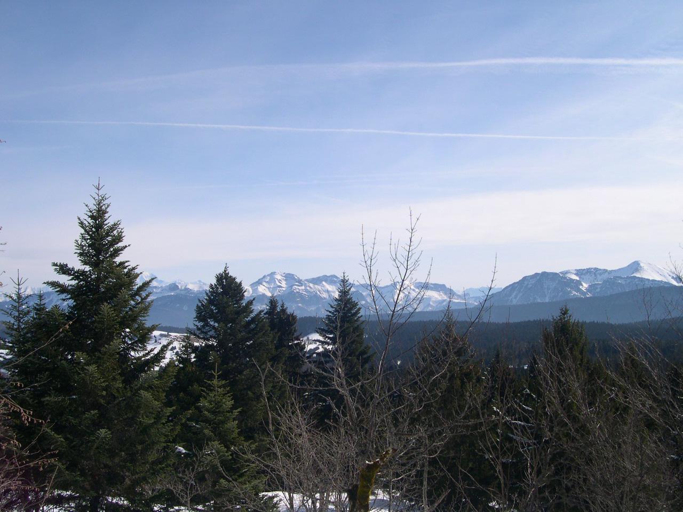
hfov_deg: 49.0
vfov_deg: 37.7
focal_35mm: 38
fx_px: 750
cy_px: 256
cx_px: 342
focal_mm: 8
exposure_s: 1/319
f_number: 7.6
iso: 100
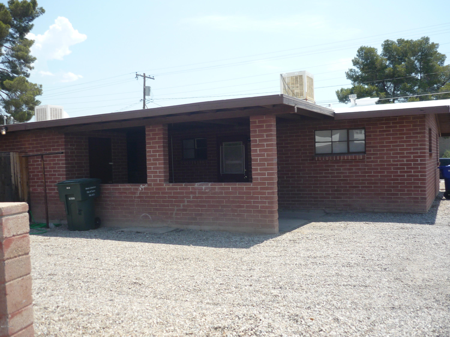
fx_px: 429
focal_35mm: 33
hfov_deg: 55.4
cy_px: 168
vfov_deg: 42.9
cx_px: 225
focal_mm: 5.5
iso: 100
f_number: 8
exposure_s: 1/125
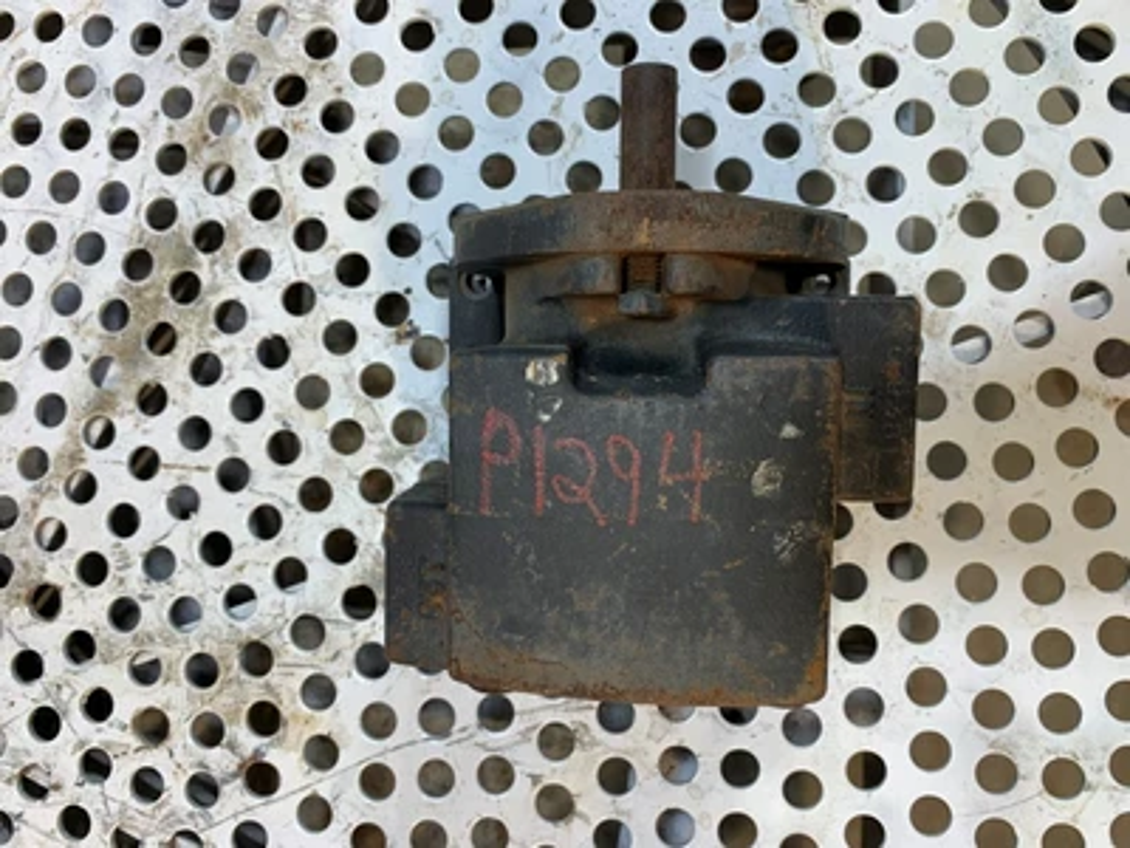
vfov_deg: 53.1
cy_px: 424
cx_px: 565
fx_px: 849
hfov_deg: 67.3
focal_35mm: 26
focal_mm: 4.25
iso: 100
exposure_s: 1/120
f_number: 1.8
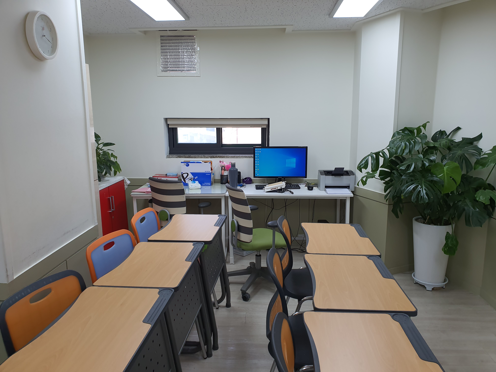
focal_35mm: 26
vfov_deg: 53.1
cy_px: 186
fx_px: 373
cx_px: 248
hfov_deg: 67.3
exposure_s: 1/120
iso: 80
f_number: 2.4
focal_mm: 4.3
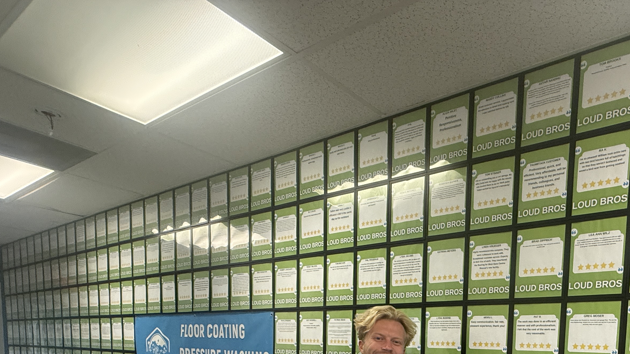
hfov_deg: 65.7
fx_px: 434
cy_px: 400
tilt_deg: -4.8
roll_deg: -2.5
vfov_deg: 36.6
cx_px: 500
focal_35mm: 26
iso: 250
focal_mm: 2.22
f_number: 2.2
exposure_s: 1/120
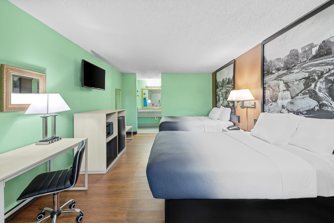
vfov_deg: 81.2
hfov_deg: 104.3
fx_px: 130
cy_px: 112
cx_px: 167
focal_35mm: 14
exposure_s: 1.6
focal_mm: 14
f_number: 8
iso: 400
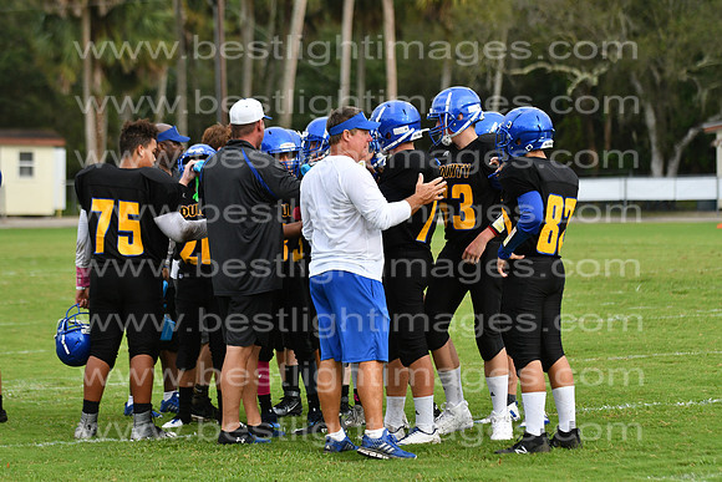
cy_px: 241
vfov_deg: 6.5
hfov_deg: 9.8
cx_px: 361
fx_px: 4212
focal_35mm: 210
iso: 800
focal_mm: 140
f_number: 3.5
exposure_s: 1/4000
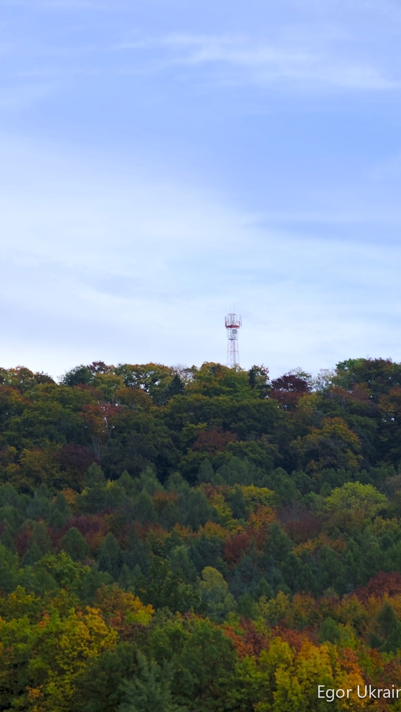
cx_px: 135
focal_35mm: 230
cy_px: 356
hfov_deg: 5.3
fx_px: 4348
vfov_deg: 9.4
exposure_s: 1/320
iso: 100
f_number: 4
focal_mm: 200
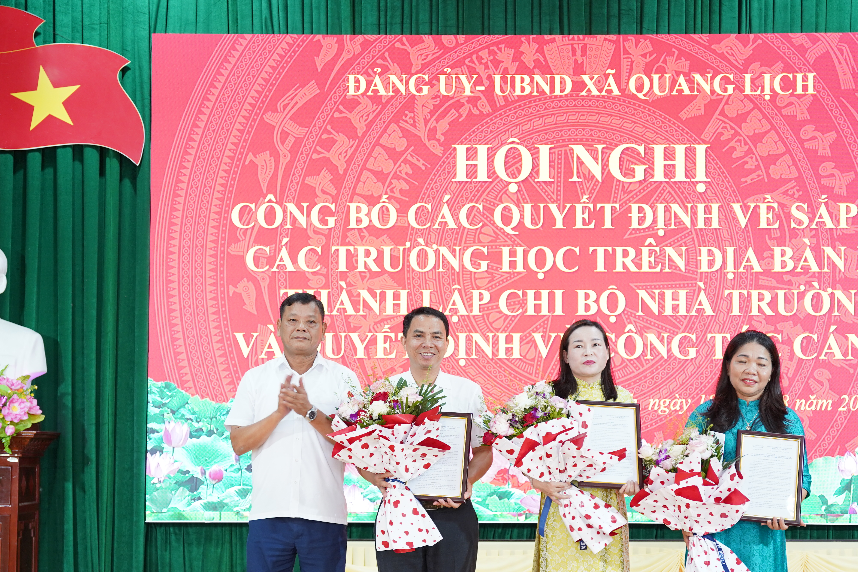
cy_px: 388
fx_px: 1741
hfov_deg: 27.7
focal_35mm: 73
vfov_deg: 18.6
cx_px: 443
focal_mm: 48.7
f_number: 2.8
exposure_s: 1/50
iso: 500
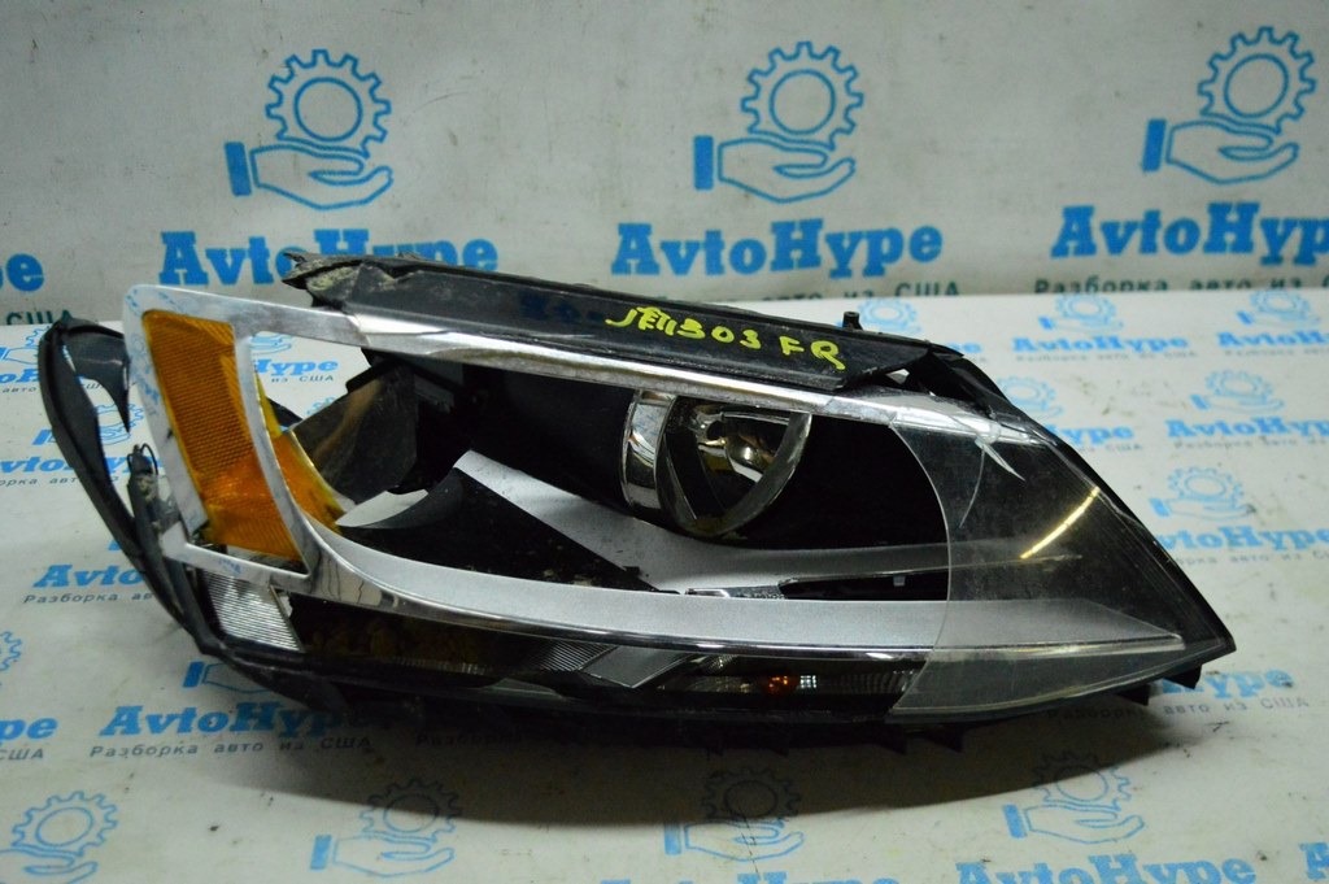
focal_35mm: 40
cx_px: 664
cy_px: 442
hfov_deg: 48.0
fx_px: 1494
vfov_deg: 33.0
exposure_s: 1/1000
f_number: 4
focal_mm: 27
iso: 6400
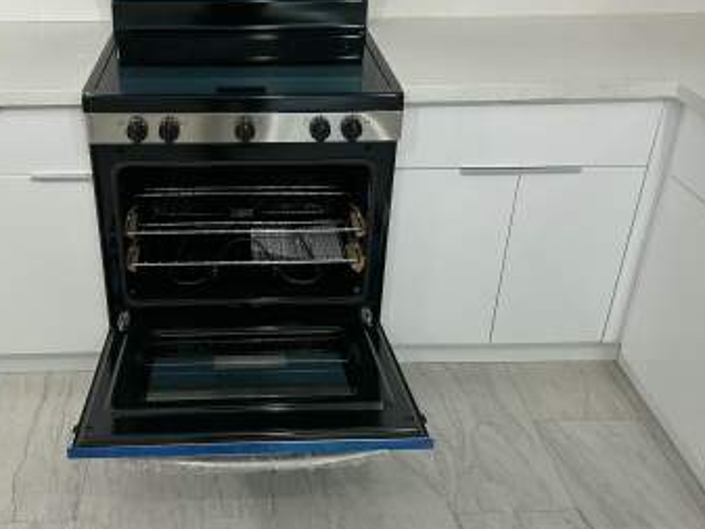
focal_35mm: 37
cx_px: 245
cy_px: 201
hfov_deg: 49.4
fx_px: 754
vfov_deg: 38.5
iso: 160
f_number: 1.5
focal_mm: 5.7
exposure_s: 1/60
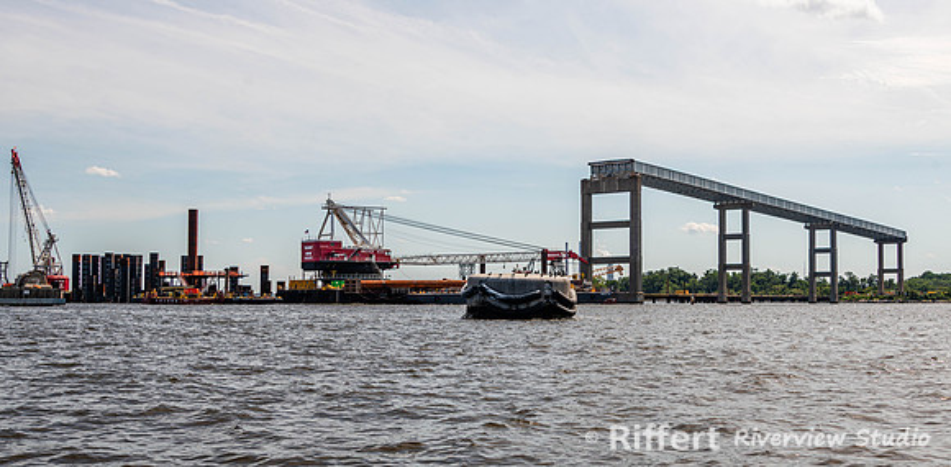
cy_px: 255
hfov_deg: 48.3
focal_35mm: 43
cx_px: 489
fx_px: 1061
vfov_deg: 24.8
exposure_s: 1/320
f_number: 8
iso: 64
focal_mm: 38
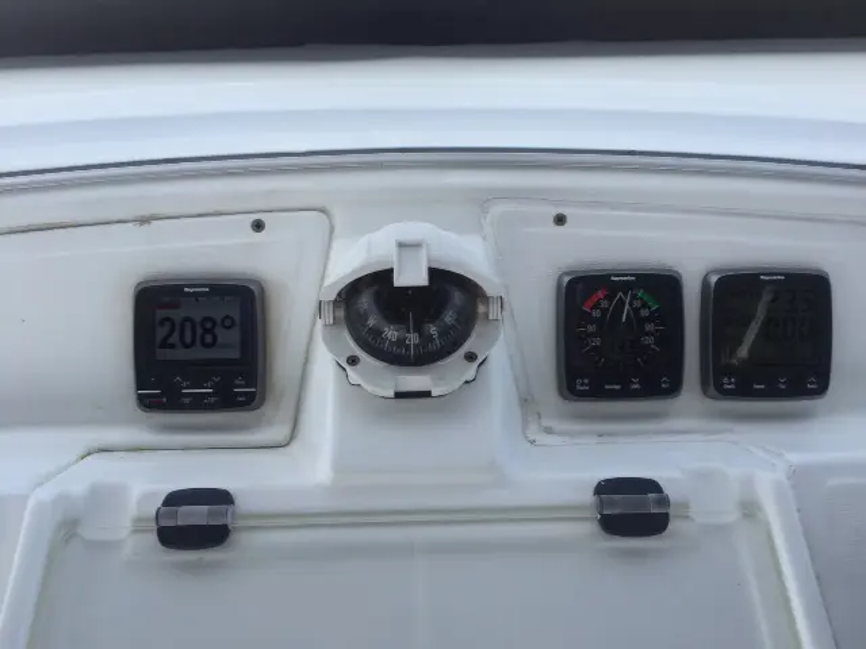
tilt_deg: -60.0
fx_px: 726
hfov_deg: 61.7
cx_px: 433
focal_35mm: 29
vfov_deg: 48.2
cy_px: 324
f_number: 2.2
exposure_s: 1/1130
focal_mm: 4.15
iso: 32
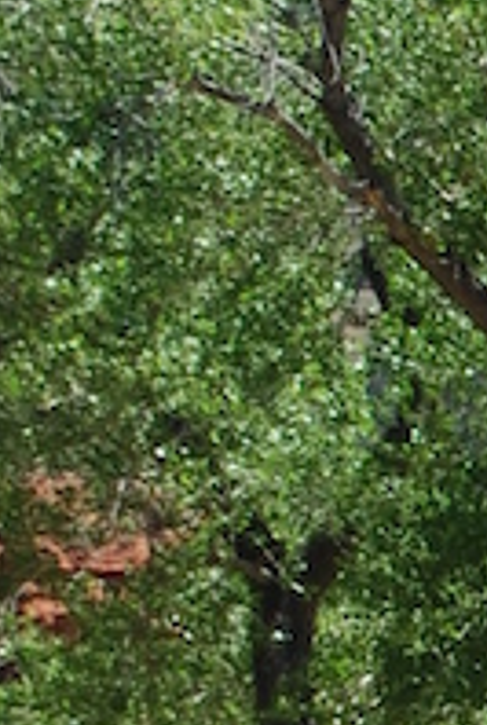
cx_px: 1770
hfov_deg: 3.2
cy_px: 840
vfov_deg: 4.9
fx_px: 8417
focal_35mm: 417
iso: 100
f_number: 5.3
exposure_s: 1/320
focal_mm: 36
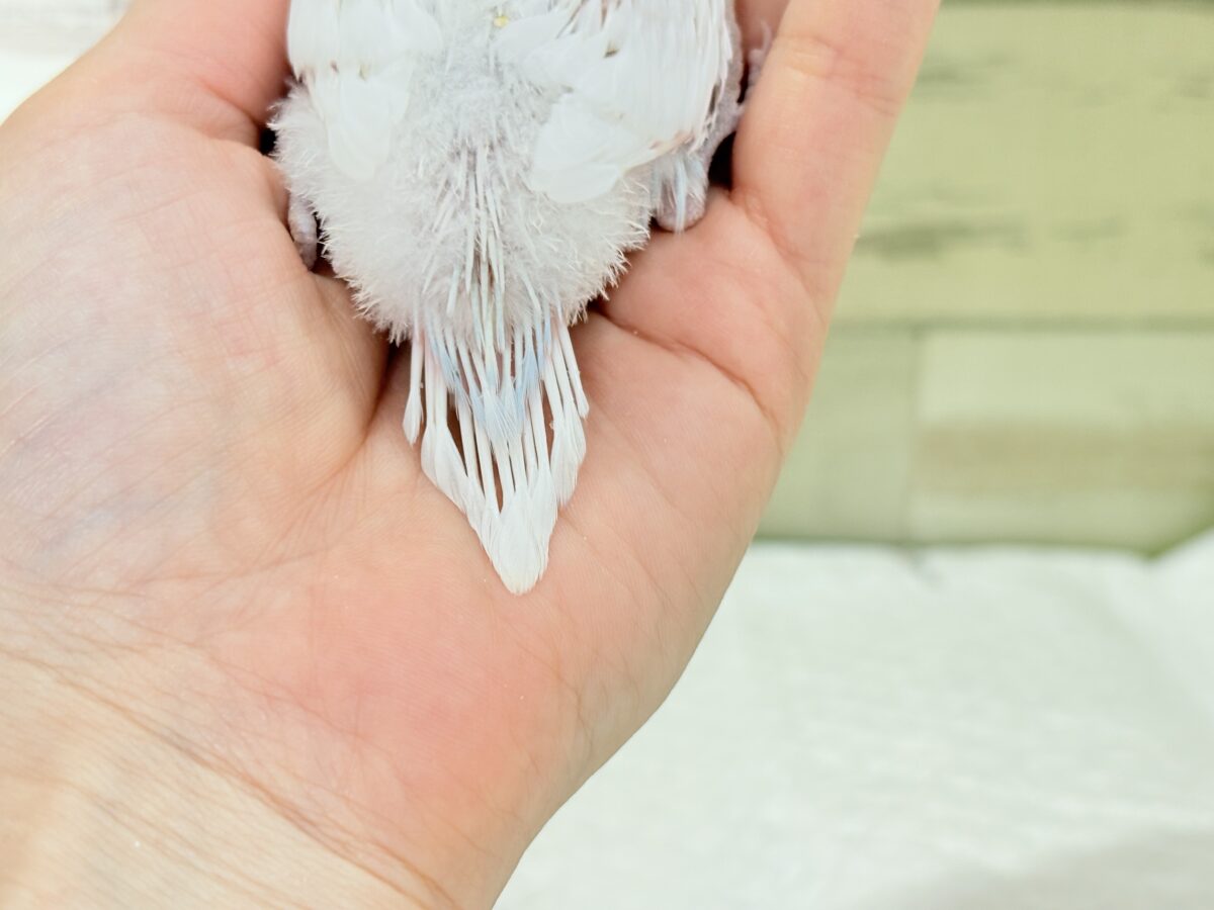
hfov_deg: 36.8
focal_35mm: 52
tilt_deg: -19.0
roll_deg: -1.2
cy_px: 455
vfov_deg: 28.0
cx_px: 607
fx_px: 1824
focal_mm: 5.96
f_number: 1.6
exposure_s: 1/50
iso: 50
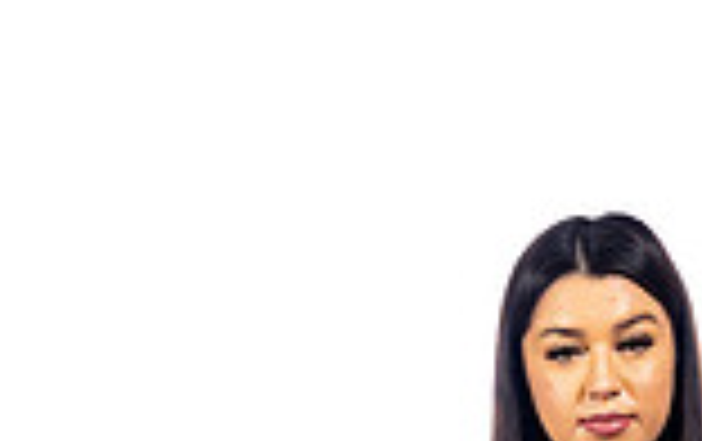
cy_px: 994
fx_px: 2587
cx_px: 666
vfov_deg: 9.0
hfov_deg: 15.2
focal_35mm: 135
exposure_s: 1/250
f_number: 8
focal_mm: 46
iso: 800
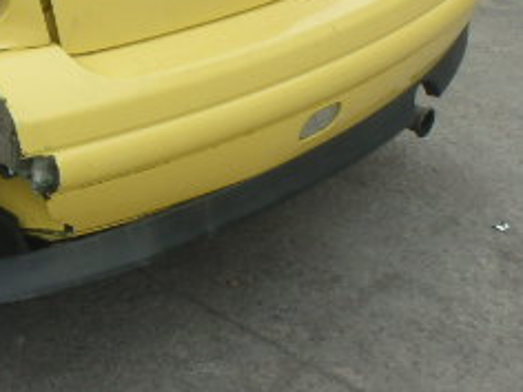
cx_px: -129
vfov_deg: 18.2
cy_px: -102
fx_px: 1148
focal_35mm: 76
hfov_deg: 23.2
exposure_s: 1/640
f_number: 3.9
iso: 125
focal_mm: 5
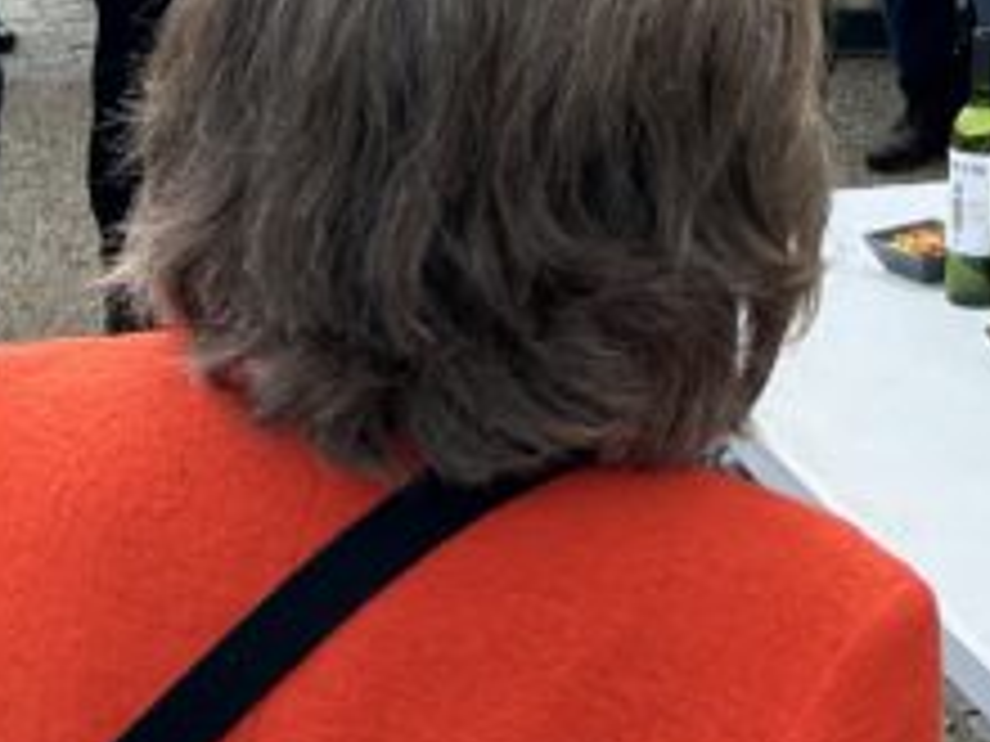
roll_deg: -1.4
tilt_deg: +1.2
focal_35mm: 121
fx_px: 3461
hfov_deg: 15.9
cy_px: -738
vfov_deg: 11.1
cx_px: 1017
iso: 50
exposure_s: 1/2045
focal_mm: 5.7
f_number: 1.5
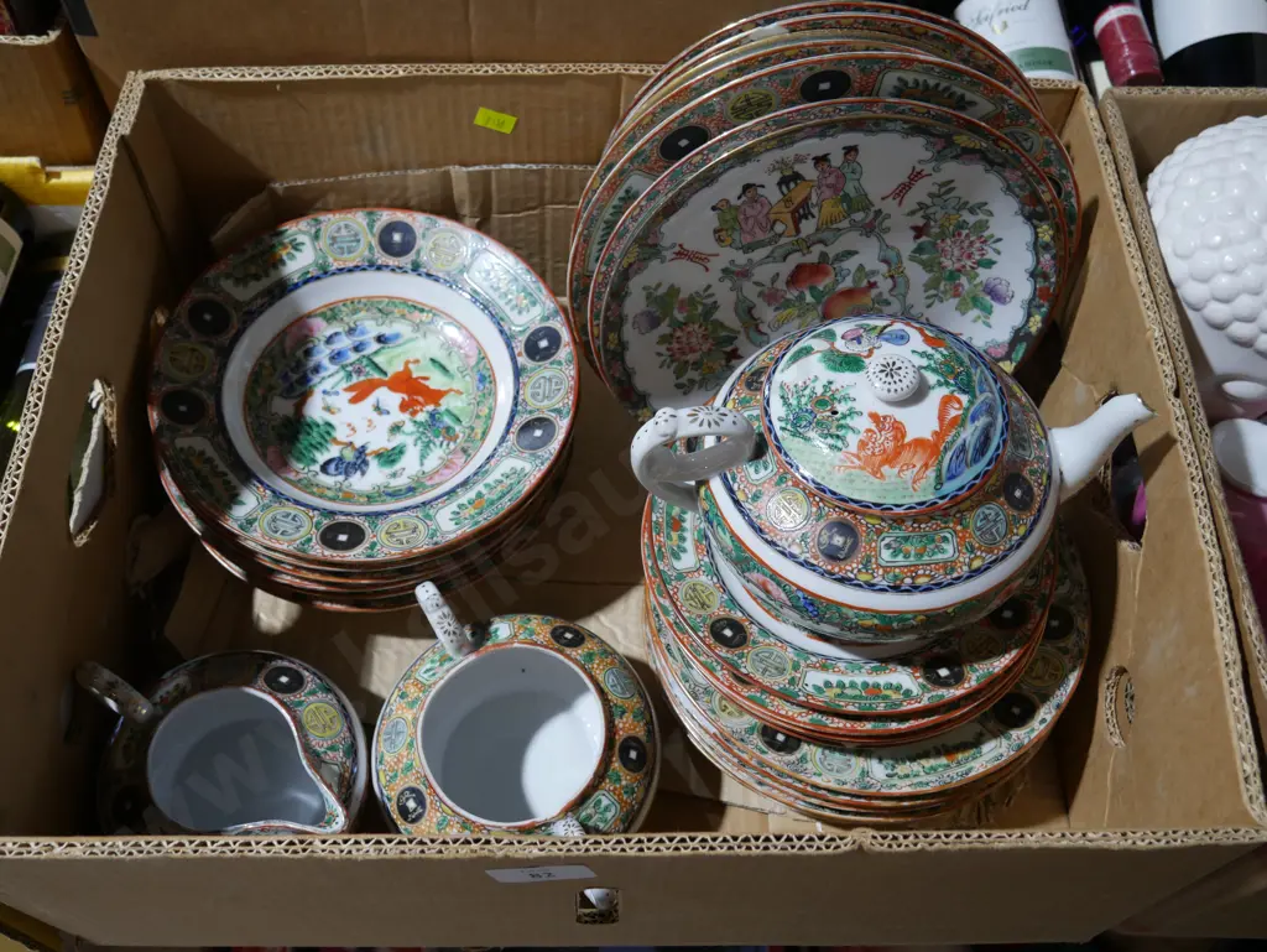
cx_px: 634
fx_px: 1245
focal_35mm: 34
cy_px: 476
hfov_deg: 53.9
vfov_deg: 41.8
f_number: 4
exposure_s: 1/60
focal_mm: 17
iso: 400
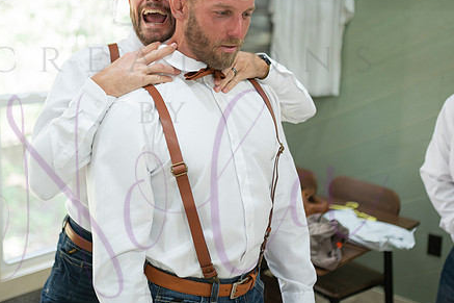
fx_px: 605
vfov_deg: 27.9
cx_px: 182
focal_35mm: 48
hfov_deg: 40.9
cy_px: 110
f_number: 1.4
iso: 500
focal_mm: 35
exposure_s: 1/200
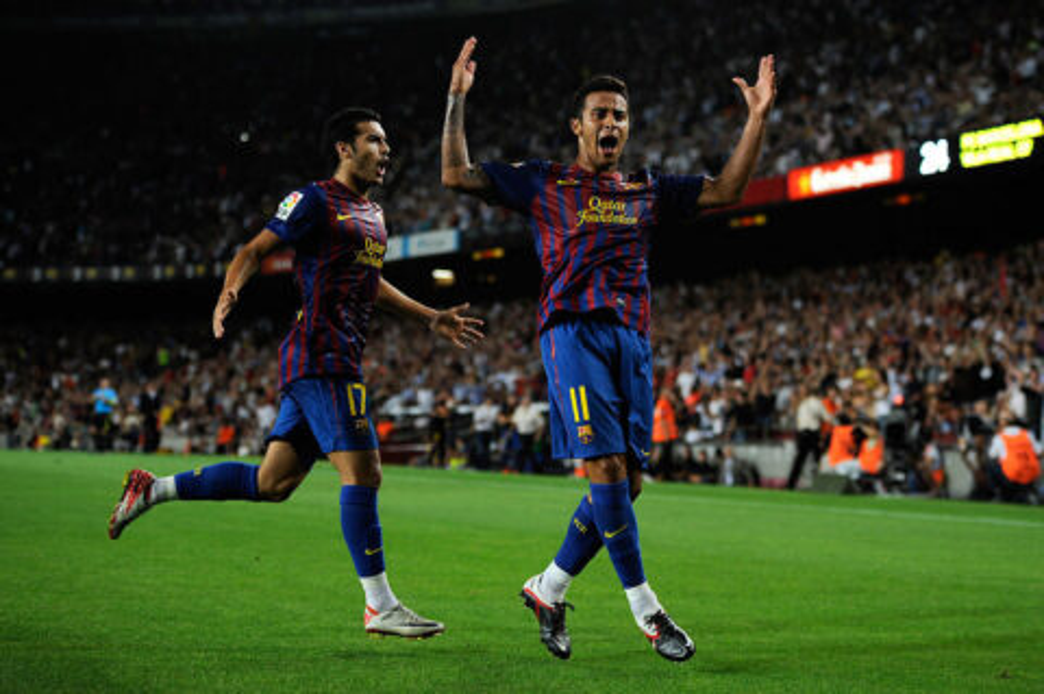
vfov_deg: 19.4
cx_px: 522
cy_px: 347
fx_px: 2028
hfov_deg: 28.9
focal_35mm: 70
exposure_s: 1/1000
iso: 1000
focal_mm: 70
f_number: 2.8
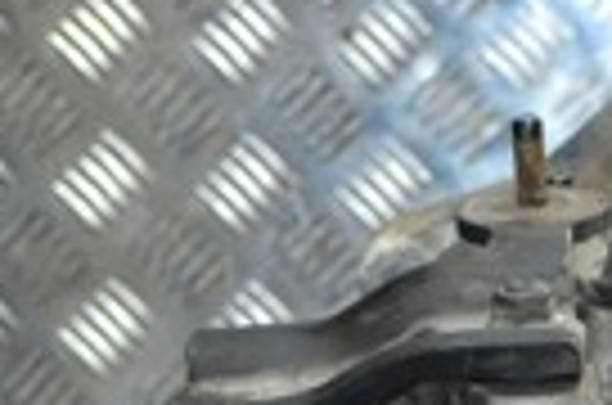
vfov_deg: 7.1
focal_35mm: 184
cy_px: 891
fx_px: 3121
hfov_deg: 10.8
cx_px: 904
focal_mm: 26
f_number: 4.2
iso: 1600
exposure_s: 1/60
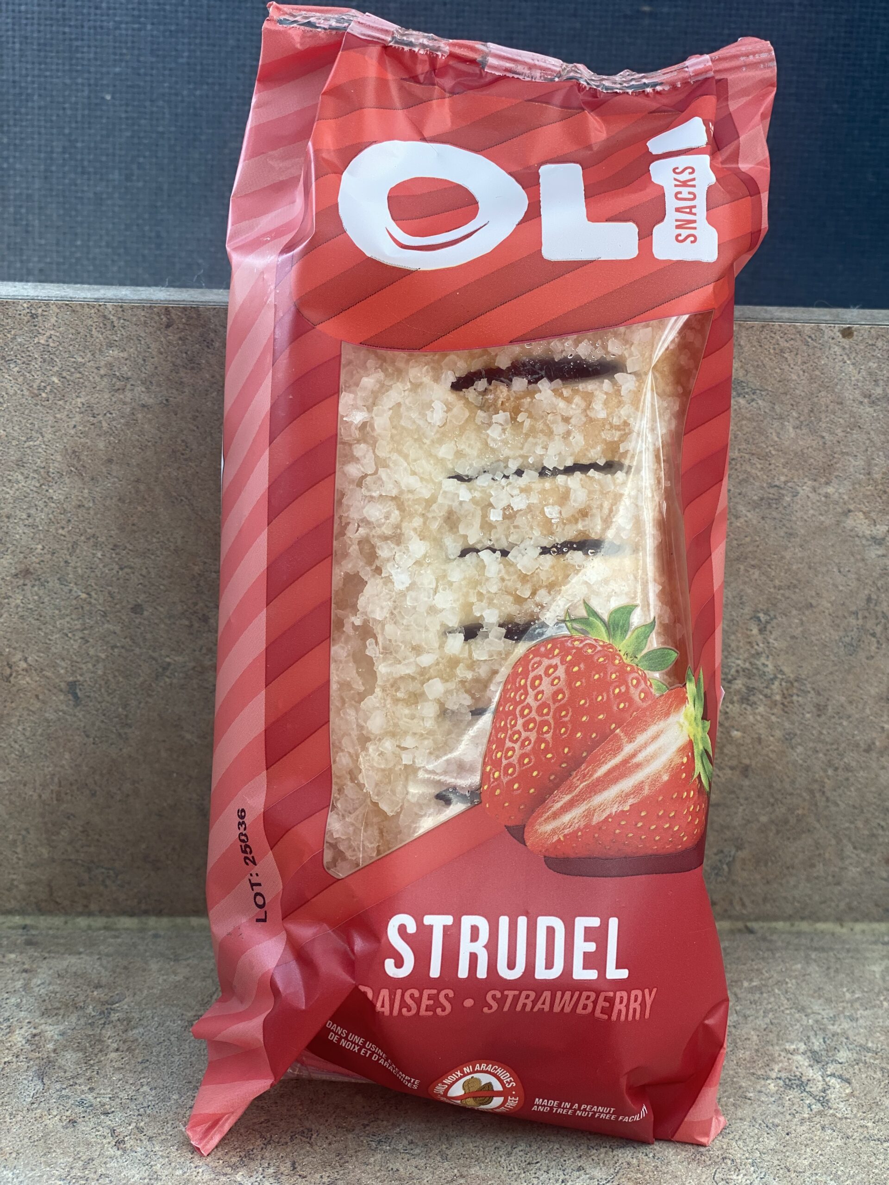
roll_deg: -4.4
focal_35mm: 52
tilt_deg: -19.7
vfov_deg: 36.8
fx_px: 1781
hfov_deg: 28.0
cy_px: 592
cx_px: 444
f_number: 2
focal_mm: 6
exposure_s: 1/120
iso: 25
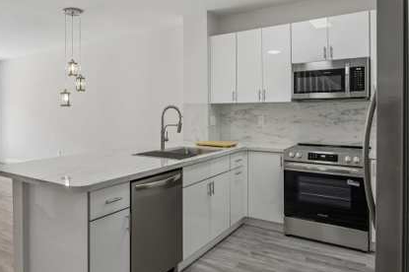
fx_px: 306
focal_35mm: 27
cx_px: 168
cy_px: 119
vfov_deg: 47.8
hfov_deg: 66.9
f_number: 9
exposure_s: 1/25
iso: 200
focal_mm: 14
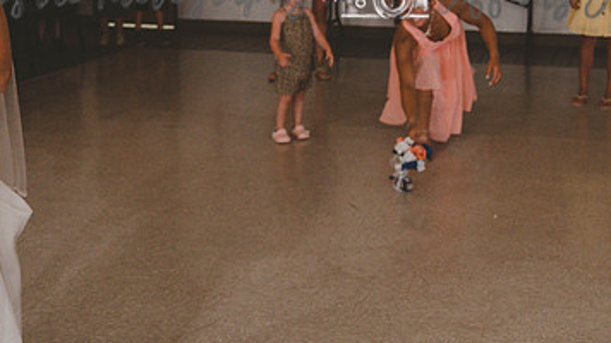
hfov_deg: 37.0
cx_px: 378
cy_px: 35
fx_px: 907
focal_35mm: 56
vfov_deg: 21.0
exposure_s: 1/100
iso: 3200
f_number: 2.8
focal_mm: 24
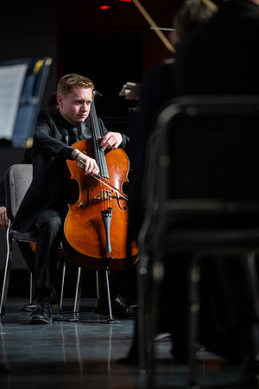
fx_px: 2158
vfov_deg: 10.3
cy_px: 194
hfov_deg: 6.9
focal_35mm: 200
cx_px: 130
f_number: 2.8
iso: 2000
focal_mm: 200
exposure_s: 1/400
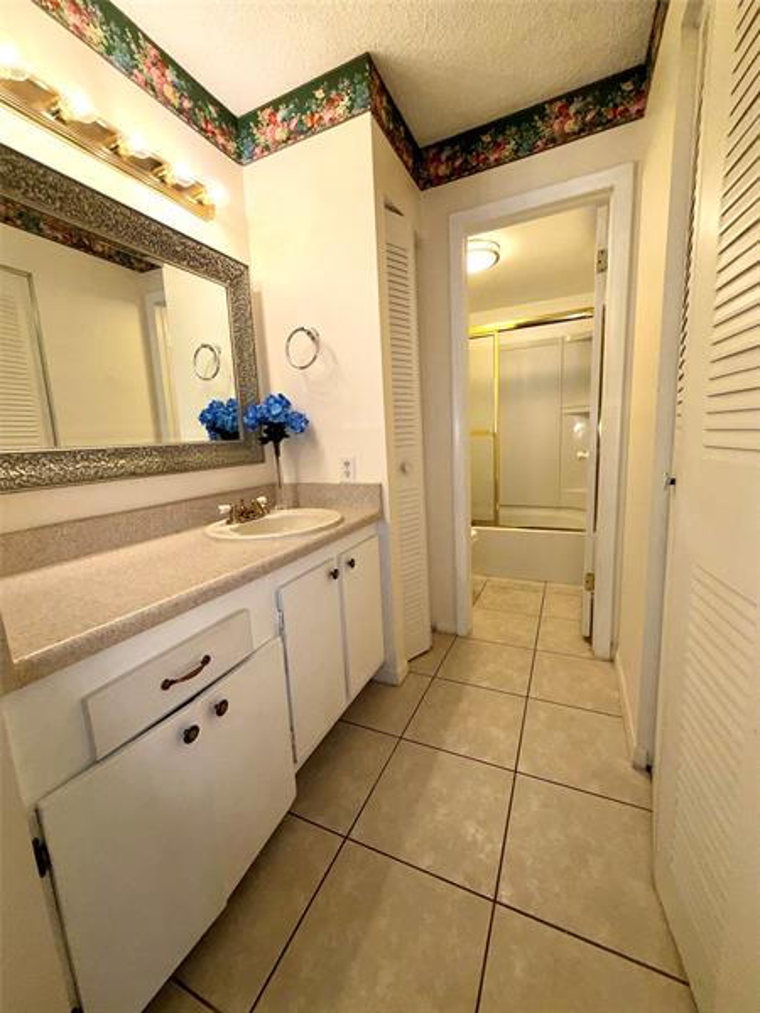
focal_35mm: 14
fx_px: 410
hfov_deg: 85.7
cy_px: 506
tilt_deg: -9.2
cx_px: 380
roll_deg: +2.3
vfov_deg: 102.1
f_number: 2.2
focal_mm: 2.22
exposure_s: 1/120
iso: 40
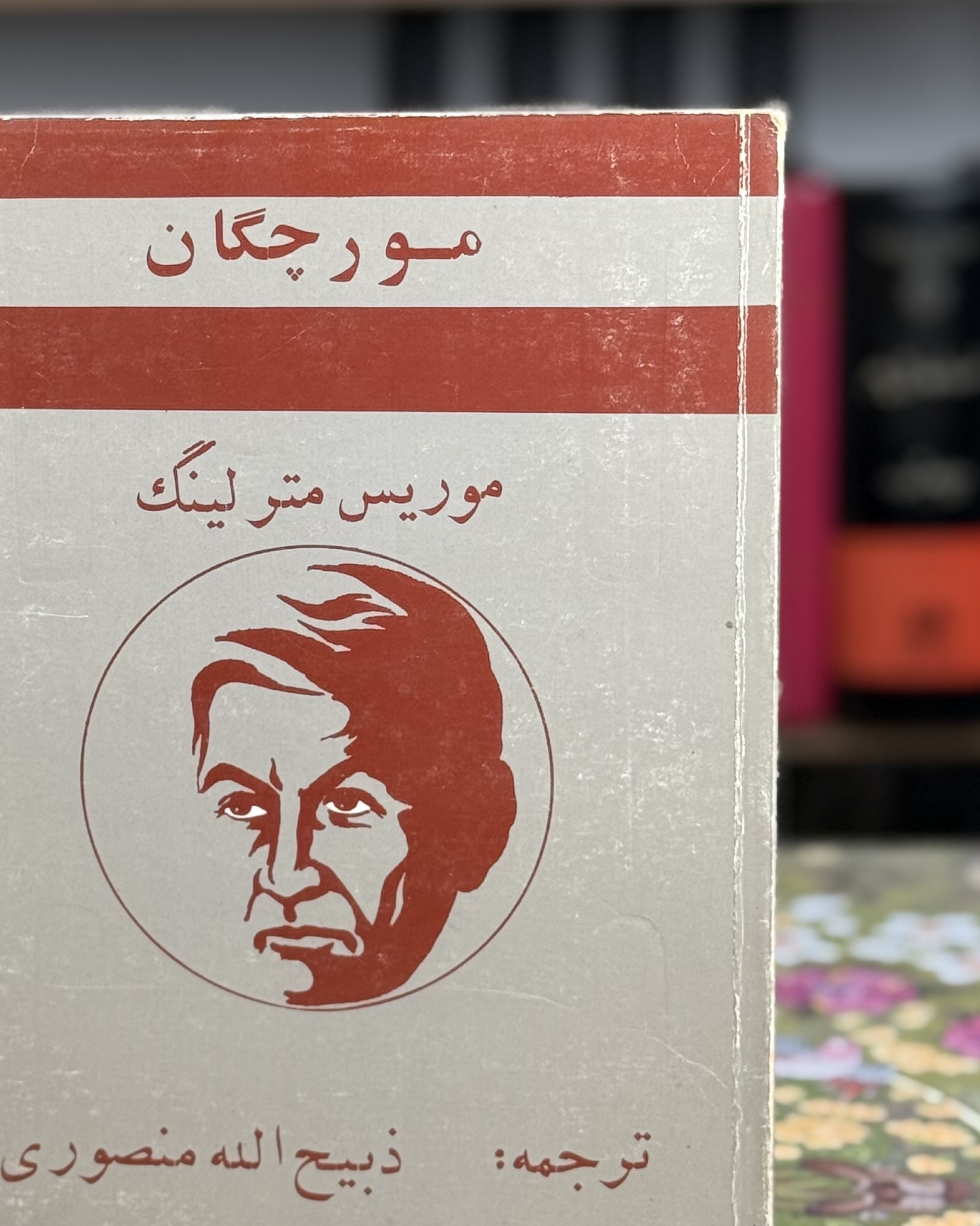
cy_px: 479
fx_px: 3517
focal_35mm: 97
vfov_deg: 19.7
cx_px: 313
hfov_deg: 15.8
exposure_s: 1/100
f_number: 1.78
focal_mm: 6.76
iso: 100
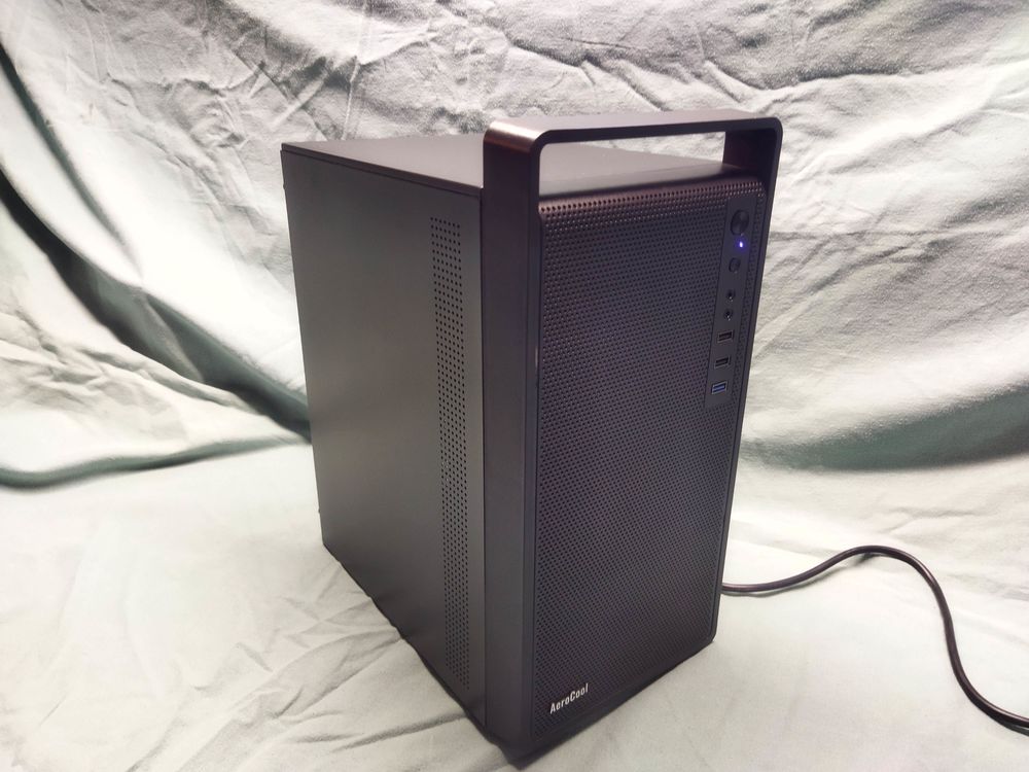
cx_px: 514
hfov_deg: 65.3
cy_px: 386
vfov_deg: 51.4
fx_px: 803
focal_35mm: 27
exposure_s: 1/33
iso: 394
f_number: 1.79
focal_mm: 4.71
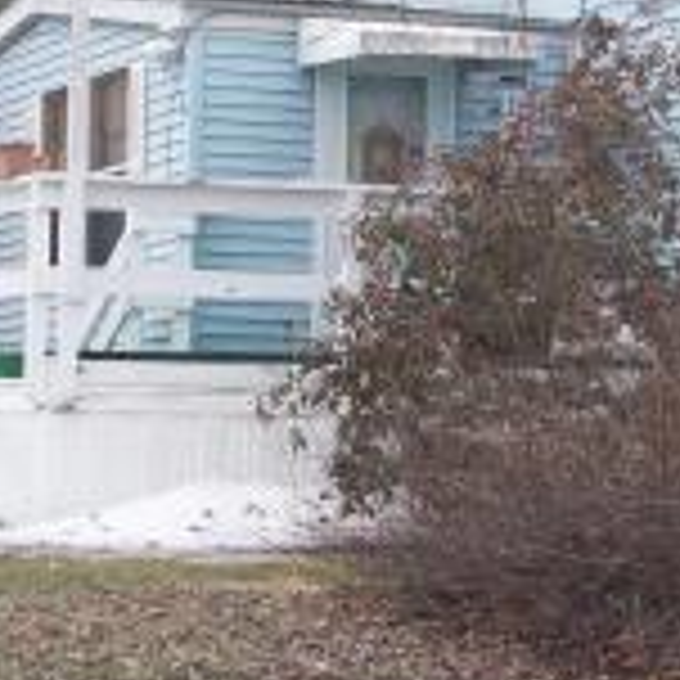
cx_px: 509
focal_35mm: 183
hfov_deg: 9.5
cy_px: 279
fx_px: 4067
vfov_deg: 9.6
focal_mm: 9
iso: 200
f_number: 3.4
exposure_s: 1/169
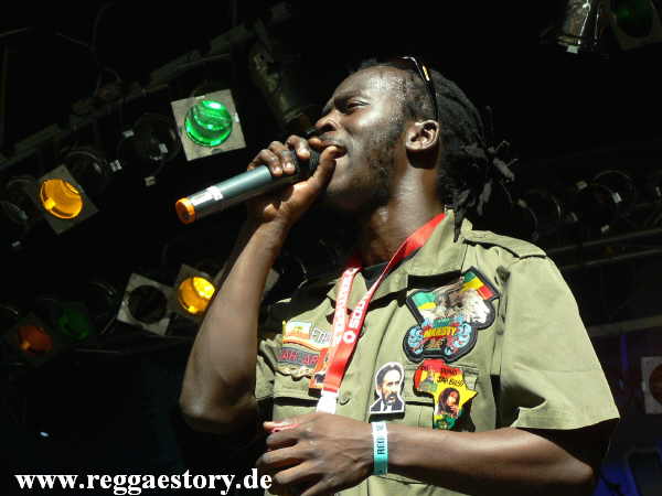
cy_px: 248
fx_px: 1932
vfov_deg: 14.6
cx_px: 331
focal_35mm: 101
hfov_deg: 19.4
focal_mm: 17.3
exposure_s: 1/250
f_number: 4
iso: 64
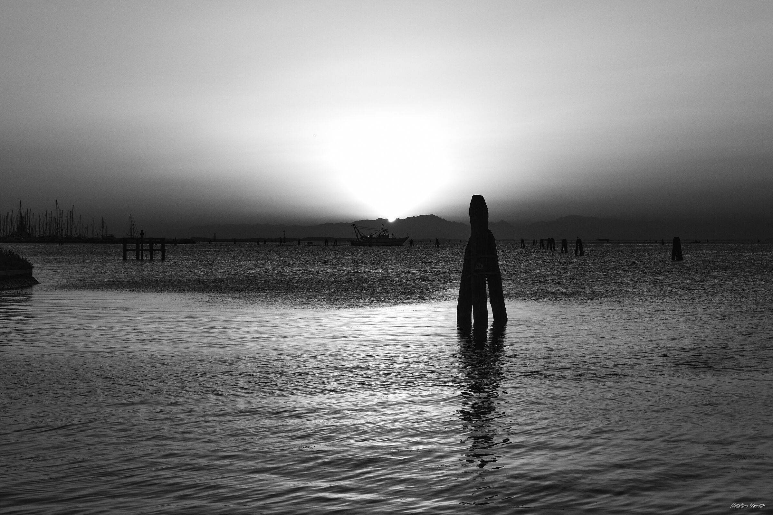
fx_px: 1782
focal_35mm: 83
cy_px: 258
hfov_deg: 24.5
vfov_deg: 16.5
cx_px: 386
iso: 125
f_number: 8
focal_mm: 55
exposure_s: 1/160
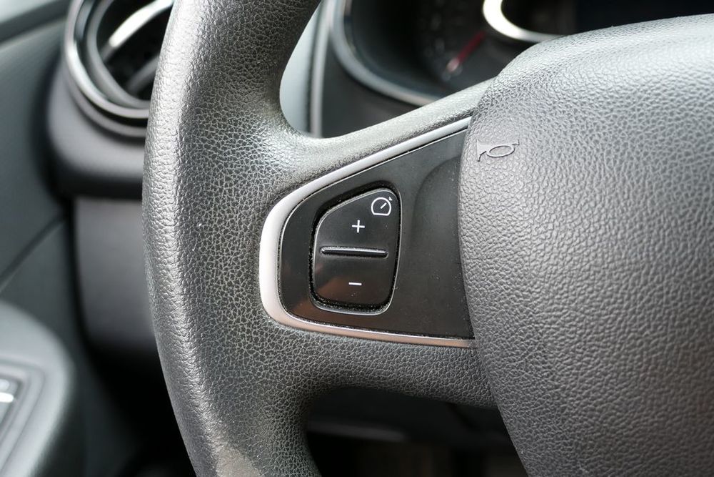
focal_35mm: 43
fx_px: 853
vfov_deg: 31.2
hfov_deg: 45.4
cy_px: 238
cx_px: 357
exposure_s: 1/80
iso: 160
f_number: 3.2
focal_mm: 15.76
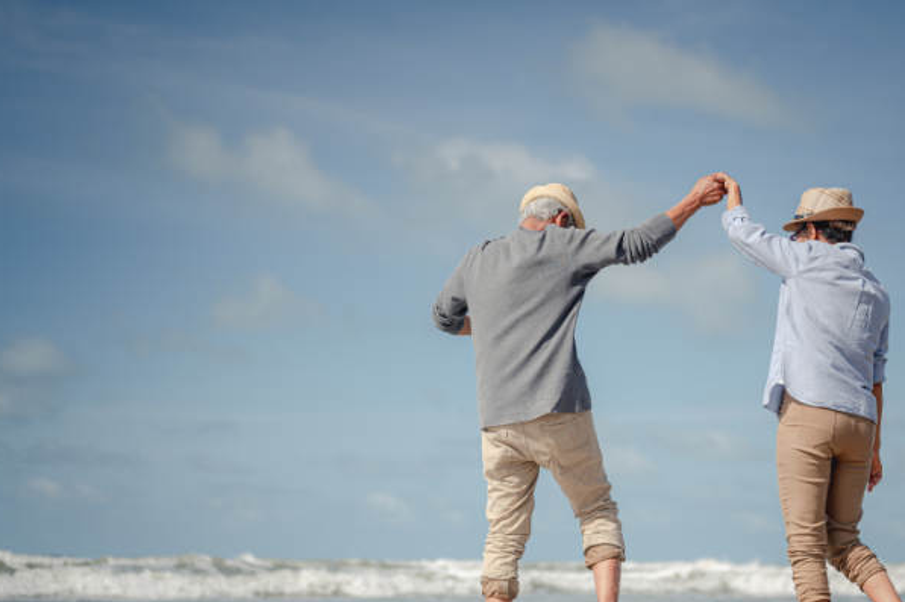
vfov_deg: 20.3
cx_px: 561
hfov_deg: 30.0
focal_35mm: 67
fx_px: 1683
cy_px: 355
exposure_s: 1/8000
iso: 100
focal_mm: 50
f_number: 1.8
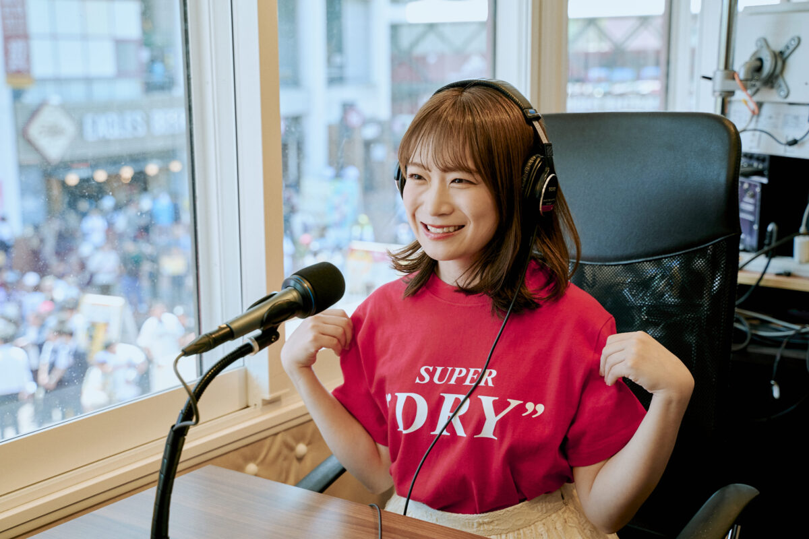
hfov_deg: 38.2
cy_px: 270
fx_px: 1168
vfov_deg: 26.0
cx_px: 404
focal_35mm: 52
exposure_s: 1/200
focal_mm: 52
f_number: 4
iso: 400
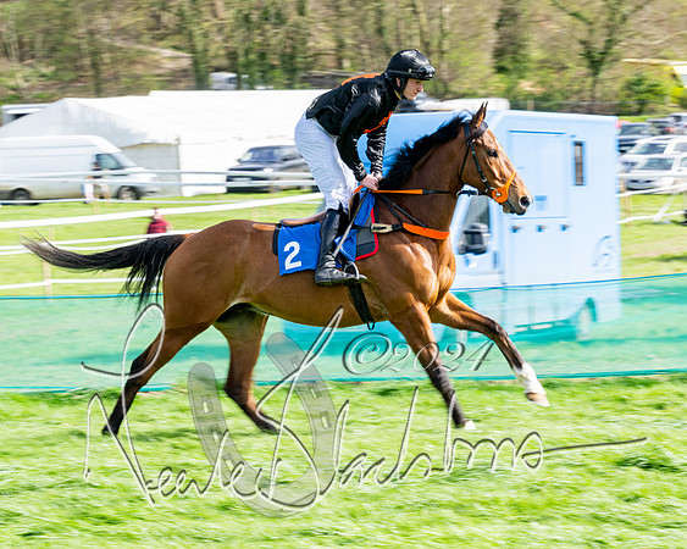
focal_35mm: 147
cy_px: 275
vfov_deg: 10.5
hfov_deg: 13.2
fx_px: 2978
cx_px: 353
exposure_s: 1/200
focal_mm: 130
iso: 200
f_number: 11
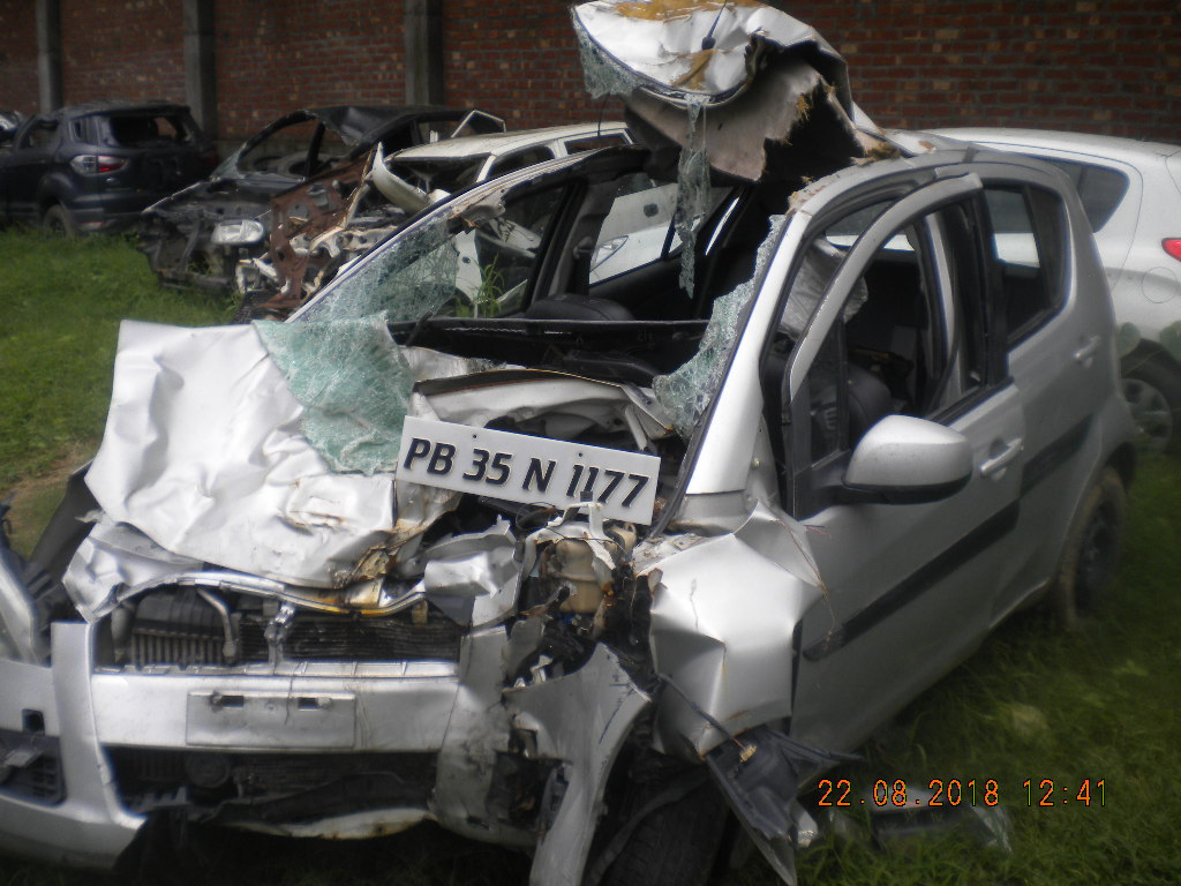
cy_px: 443
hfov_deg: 52.6
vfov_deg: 40.7
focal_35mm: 35
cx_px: 590
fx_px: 1194
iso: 80
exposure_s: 1/342
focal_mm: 6.3
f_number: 4.6
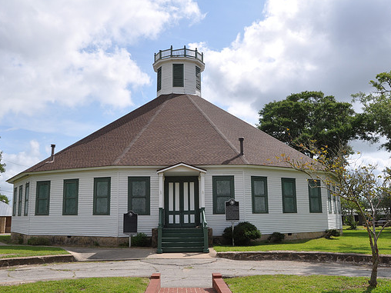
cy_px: 146
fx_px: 390
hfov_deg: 53.2
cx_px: 200
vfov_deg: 41.2
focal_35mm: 35
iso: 200
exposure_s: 1/160
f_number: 13
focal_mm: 21
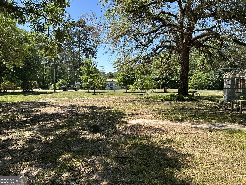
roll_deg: +1.2
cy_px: 92
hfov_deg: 67.3
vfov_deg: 53.1
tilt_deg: -3.2
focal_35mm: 26
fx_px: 185
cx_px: 123
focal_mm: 5.7
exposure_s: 1/1934
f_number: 1.5
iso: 50
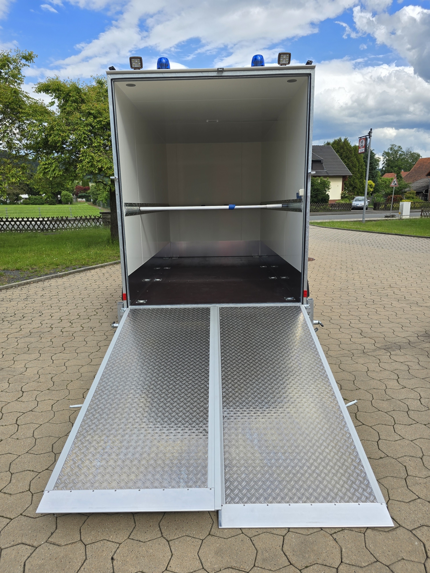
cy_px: 286
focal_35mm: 23
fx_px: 381
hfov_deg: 58.9
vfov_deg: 73.9
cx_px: 215
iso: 12
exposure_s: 1/629
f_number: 1.7
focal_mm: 6.3
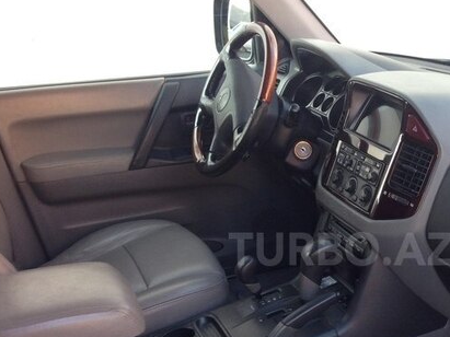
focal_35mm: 53
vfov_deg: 27.2
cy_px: 249
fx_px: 689
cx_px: 341
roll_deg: +1.9
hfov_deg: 35.3
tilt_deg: -26.3
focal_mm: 4.12
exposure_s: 1/60
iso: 64
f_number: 2.4
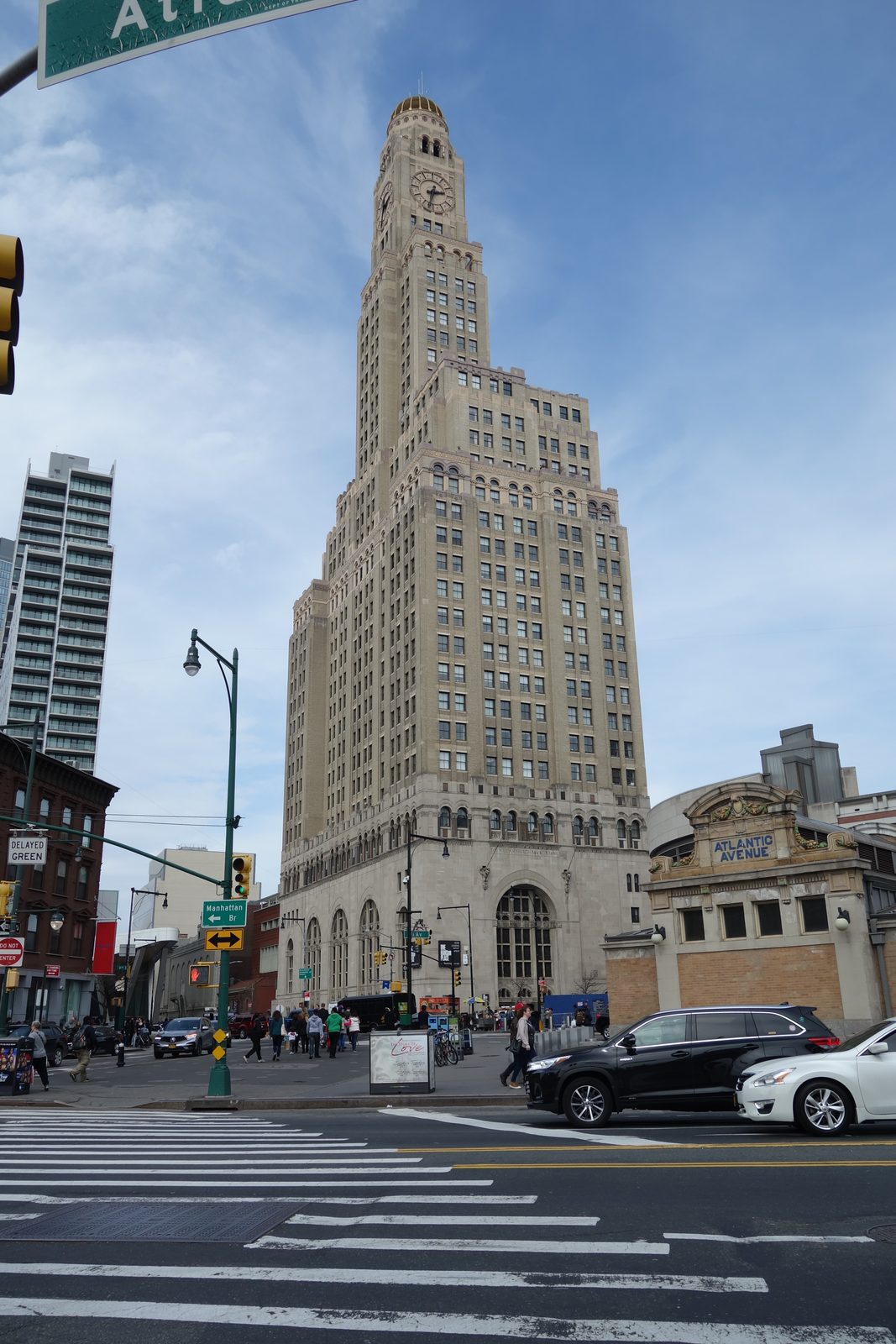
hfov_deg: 46.4
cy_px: 672
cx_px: 448
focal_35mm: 28
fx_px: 1045
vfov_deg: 65.5
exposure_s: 1/800
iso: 125
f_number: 4.5
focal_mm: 10.4
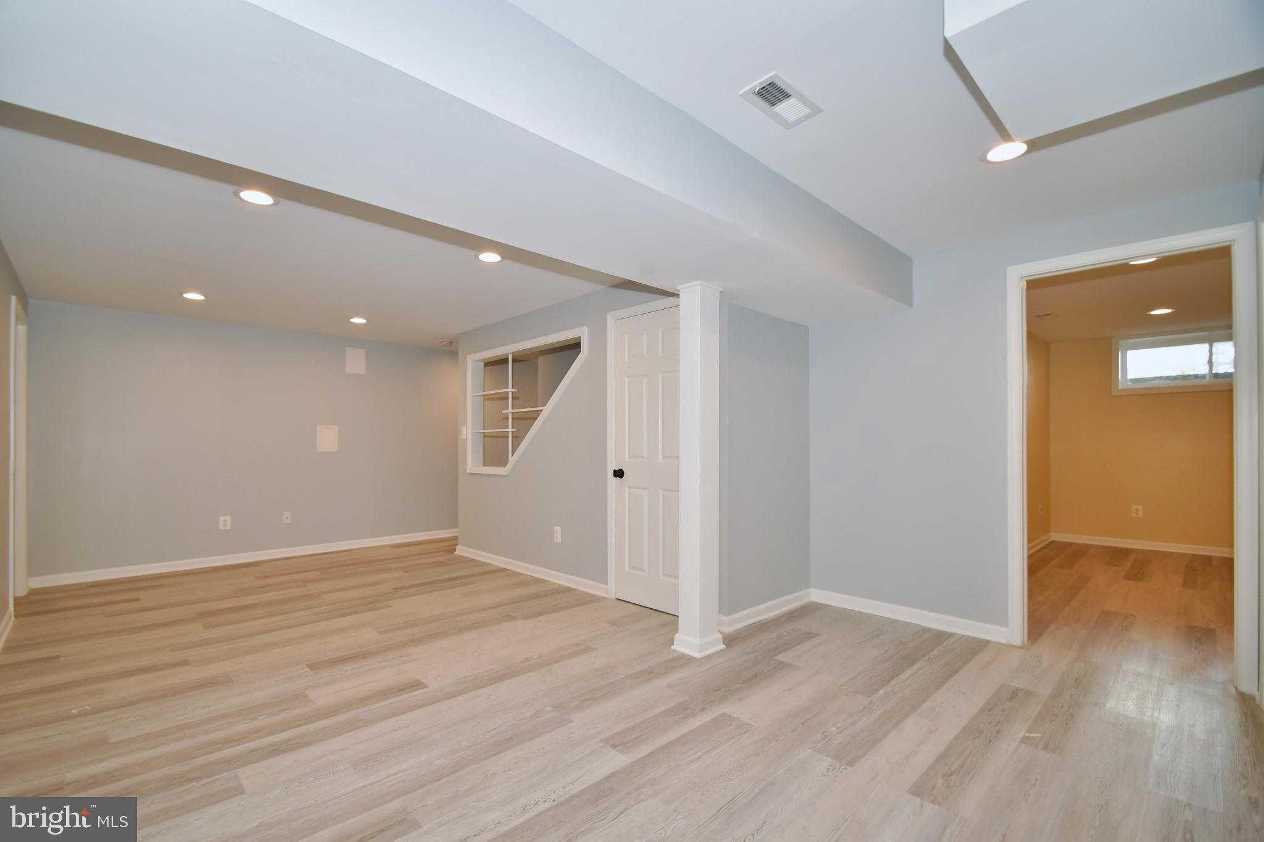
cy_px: 421
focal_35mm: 15
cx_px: 632
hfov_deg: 100.4
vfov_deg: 77.3
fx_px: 527
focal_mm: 10
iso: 400
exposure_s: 1/125
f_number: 5.6
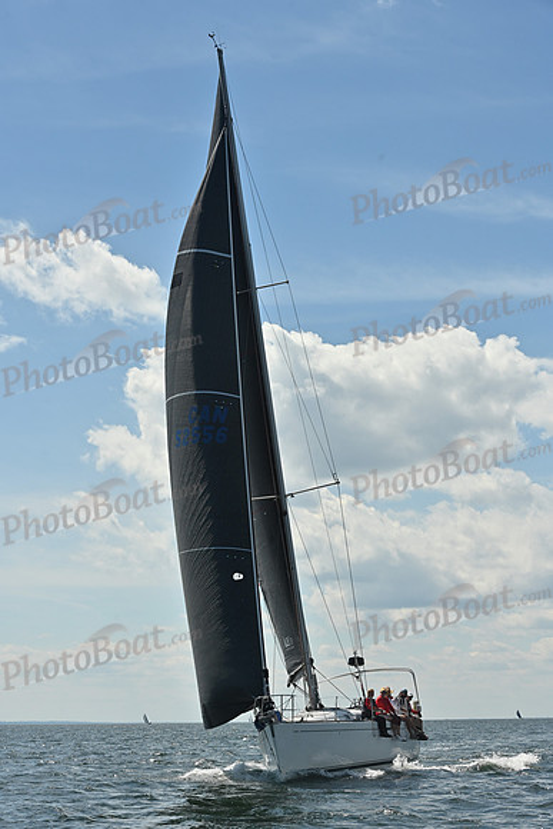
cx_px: 276
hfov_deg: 19.5
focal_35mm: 70
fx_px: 1612
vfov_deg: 28.8
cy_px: 414
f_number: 11
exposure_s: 1/1250
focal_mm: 70
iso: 250
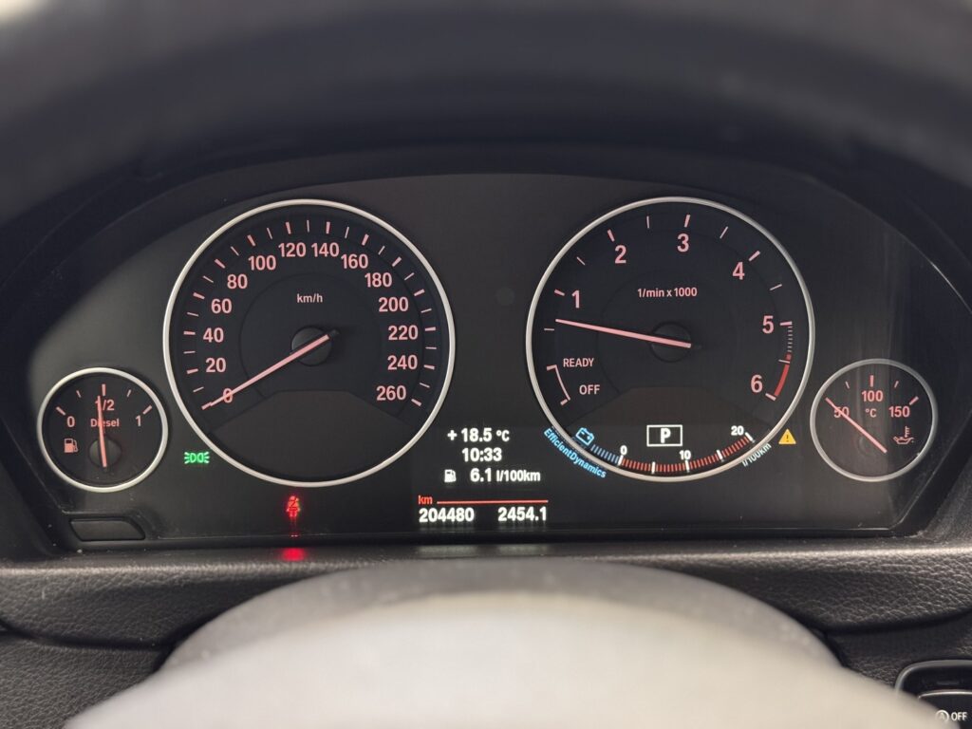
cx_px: 486
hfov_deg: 39.7
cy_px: 364
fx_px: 1348
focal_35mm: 48
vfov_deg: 30.3
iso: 400
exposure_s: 1/25
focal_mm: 6.76
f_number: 1.78
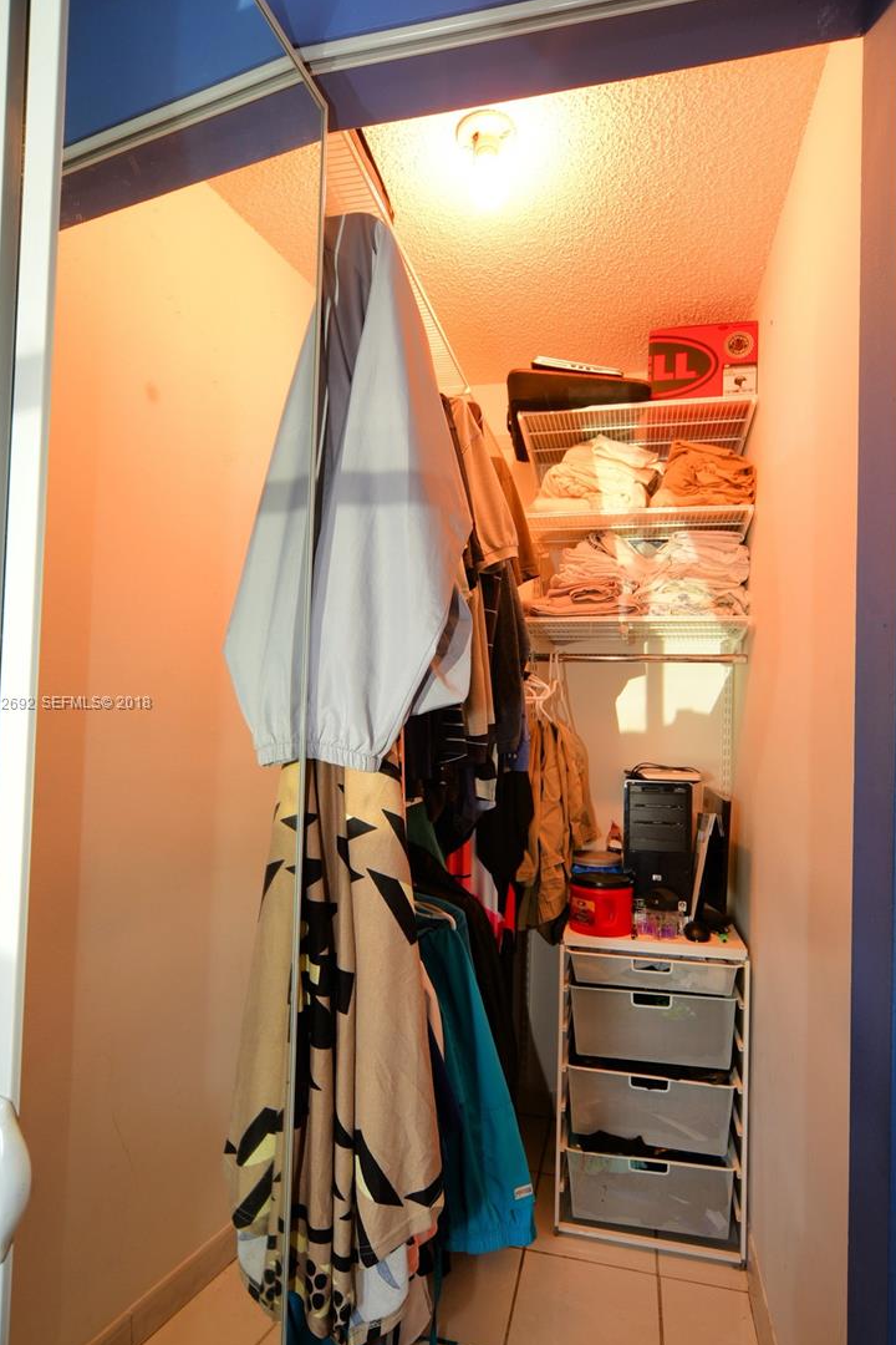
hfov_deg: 61.9
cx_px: 449
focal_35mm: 20
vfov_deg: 83.9
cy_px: 704
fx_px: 747
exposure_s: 1/5
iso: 400
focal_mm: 18
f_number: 8
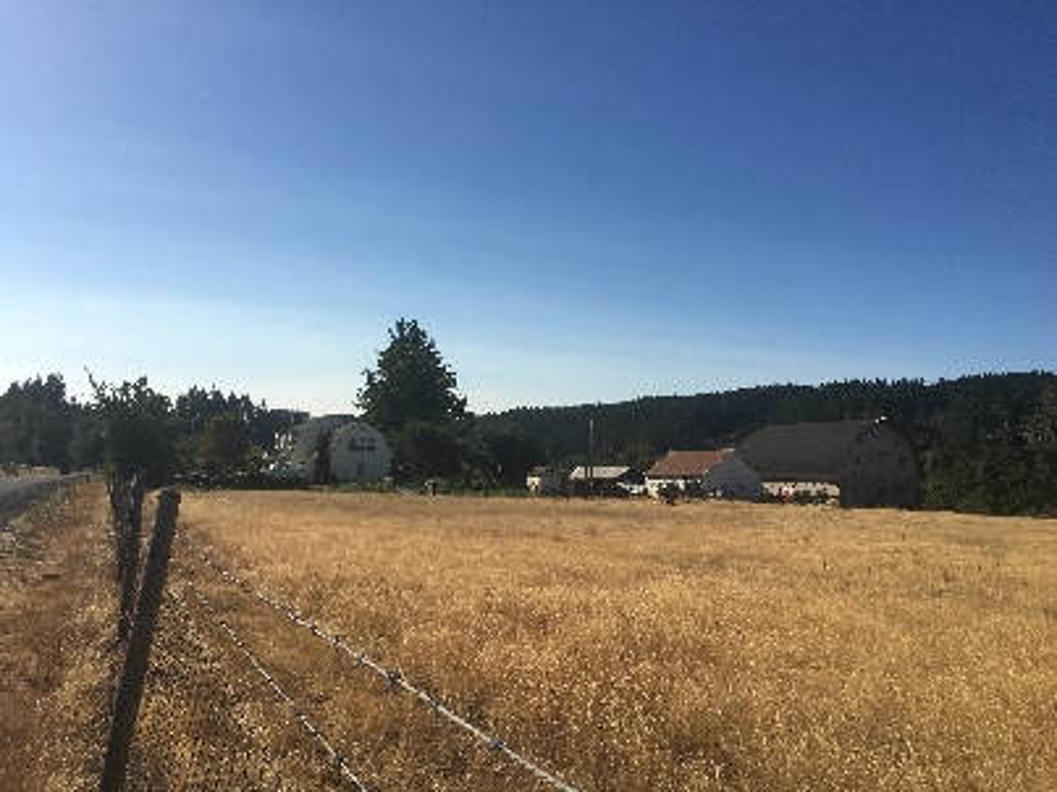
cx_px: 528
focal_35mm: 29
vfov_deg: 48.2
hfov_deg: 61.7
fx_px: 885
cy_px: 396
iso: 25
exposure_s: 1/2959
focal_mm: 4.15
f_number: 2.2
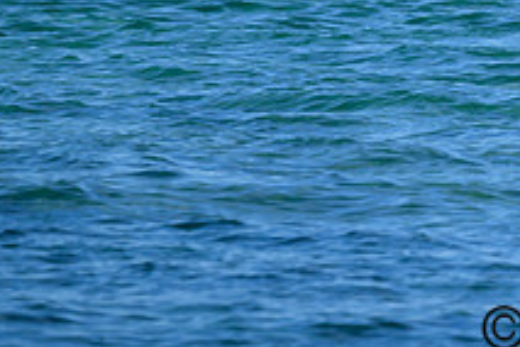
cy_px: -104
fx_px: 17967
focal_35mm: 1244
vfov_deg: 1.1
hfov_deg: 1.7
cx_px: 722
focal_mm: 400
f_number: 7.6
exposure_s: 1/1600
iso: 500
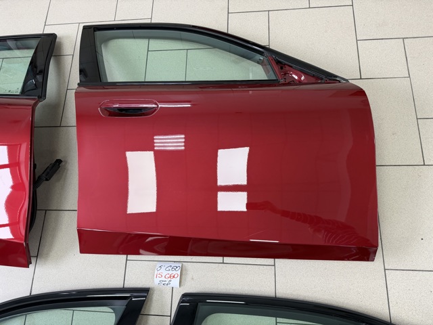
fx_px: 300
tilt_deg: -71.0
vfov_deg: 56.8
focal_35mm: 24
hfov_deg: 71.6
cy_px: 162
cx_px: 216
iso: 200
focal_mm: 6.76
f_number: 1.78
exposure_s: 1/100
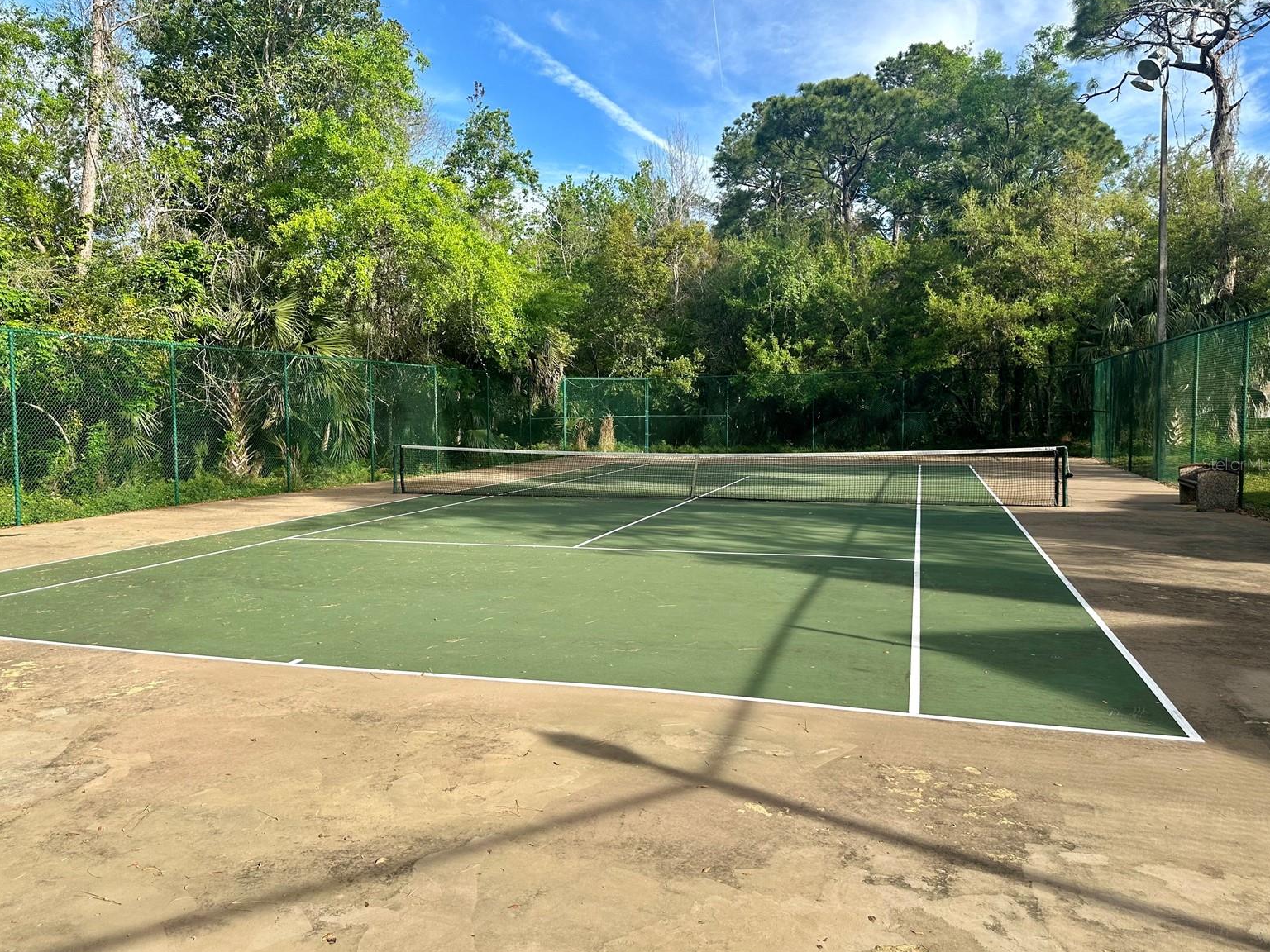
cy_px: 464
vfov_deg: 54.9
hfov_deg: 69.4
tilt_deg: -2.6
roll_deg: +0.0
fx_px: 917
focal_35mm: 25
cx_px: 618
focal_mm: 6.86
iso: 80
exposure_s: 1/1812
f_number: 1.78
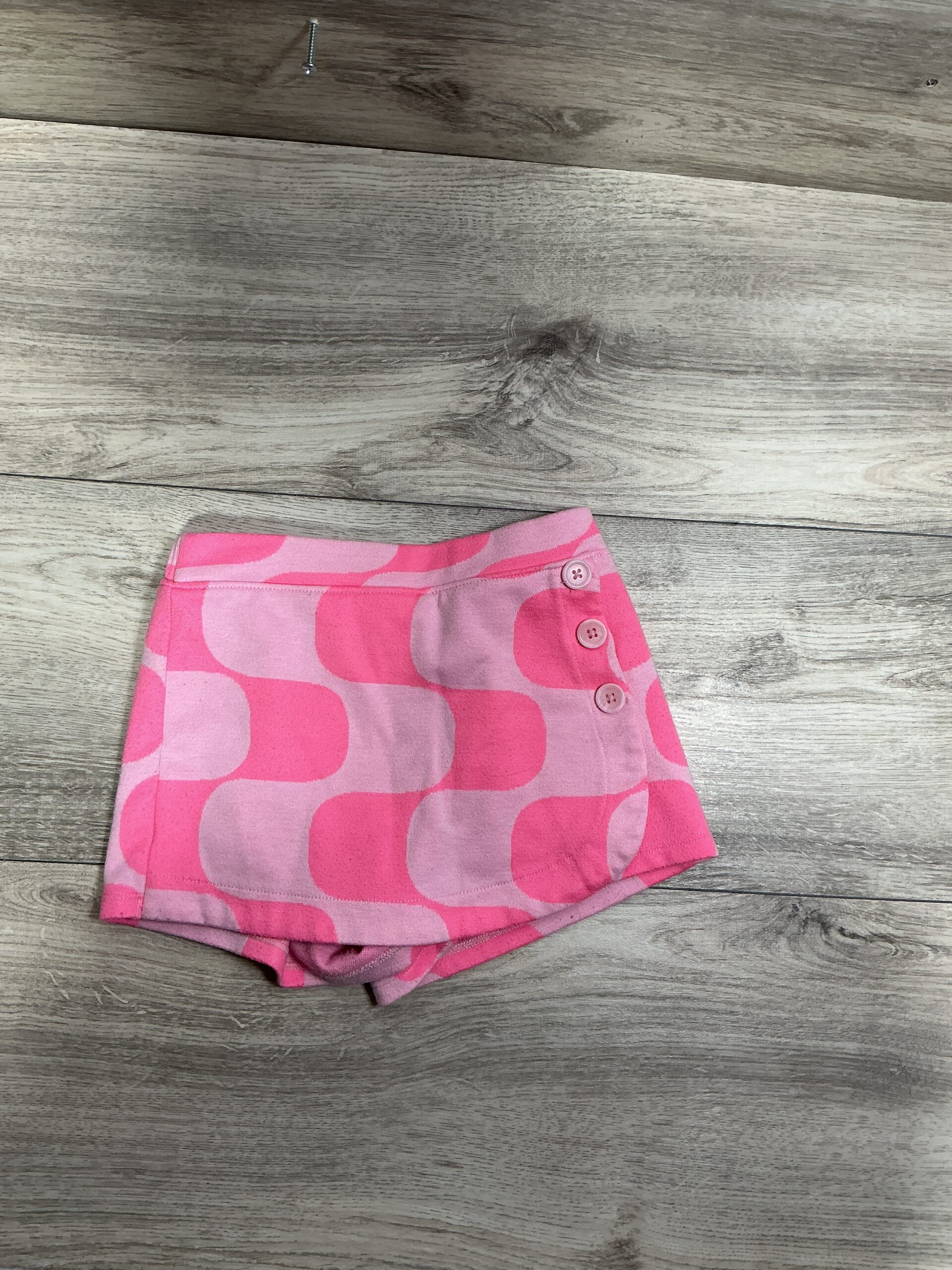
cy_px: 635
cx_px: 476
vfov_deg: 61.7
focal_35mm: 29
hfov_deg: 48.2
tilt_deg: -83.7
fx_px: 1063
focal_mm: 3
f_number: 1.8
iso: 40
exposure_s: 1/50
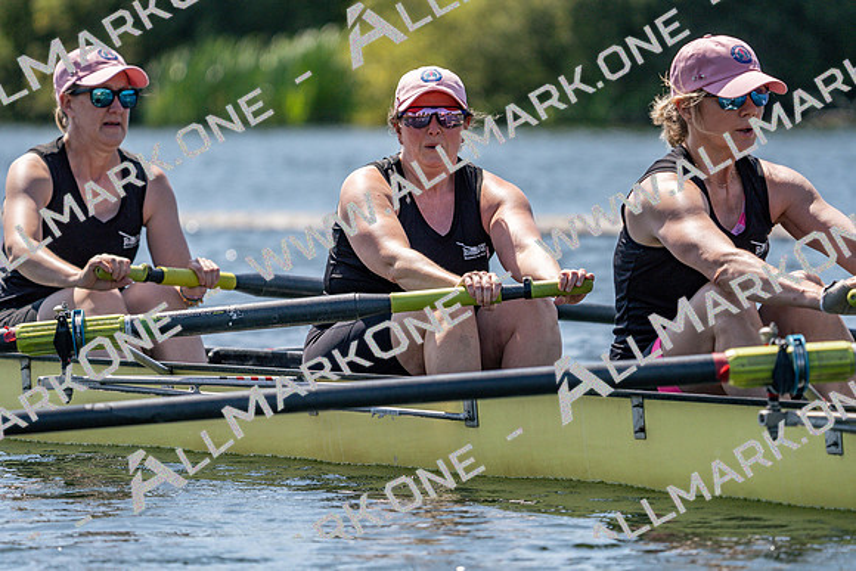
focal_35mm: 306
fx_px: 7277
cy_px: 286
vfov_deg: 4.5
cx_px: 428
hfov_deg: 6.7
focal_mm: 306
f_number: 6.3
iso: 400
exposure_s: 1/2000
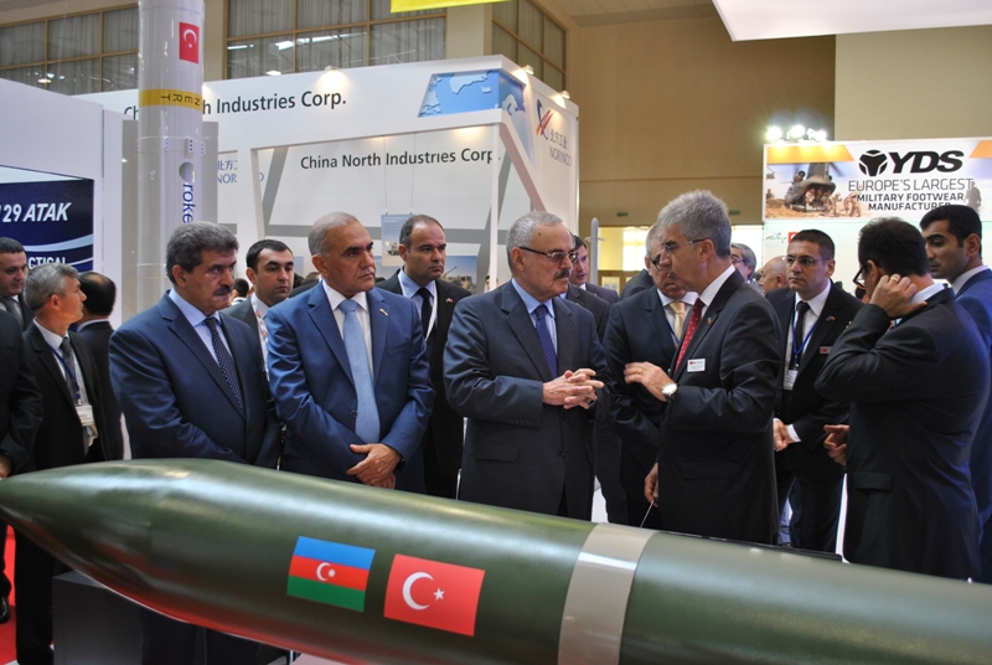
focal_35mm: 33
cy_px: 332
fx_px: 911
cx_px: 496
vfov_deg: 40.1
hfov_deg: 57.2
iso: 200
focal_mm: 22
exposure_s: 1/30
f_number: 3.8
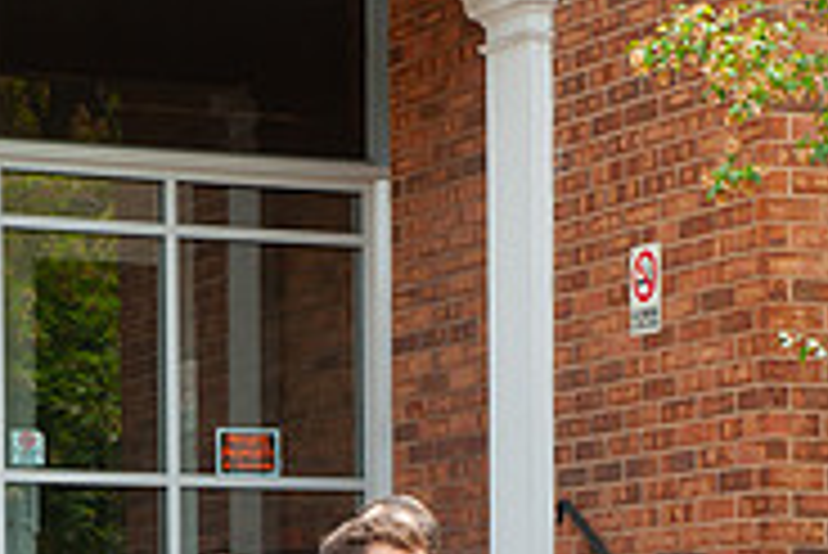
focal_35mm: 173
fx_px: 3982
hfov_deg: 11.9
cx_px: 526
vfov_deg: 7.8
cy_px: 784
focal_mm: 55
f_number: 11
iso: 400
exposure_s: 1/200
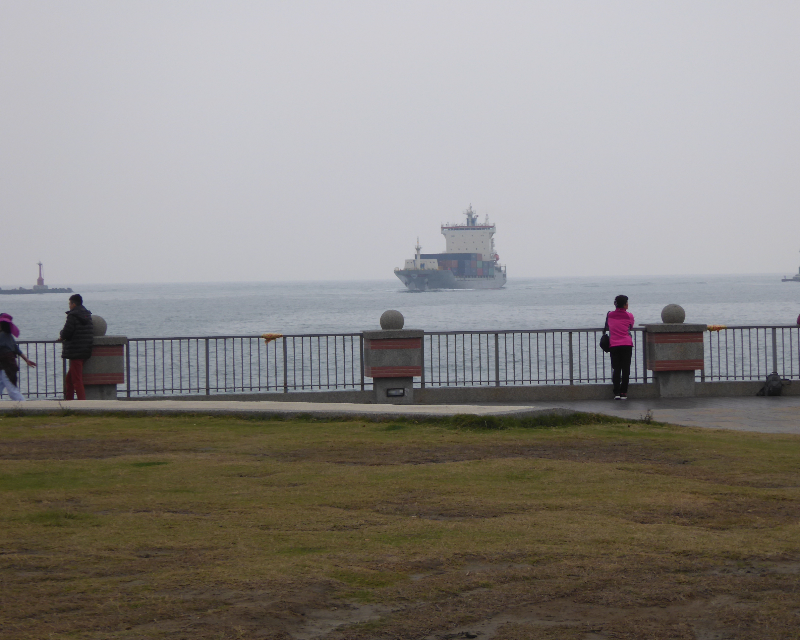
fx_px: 2107
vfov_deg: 17.3
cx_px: 425
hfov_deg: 21.5
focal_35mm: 89
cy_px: 321
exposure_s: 1/60
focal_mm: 14.1
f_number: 4.7
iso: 100
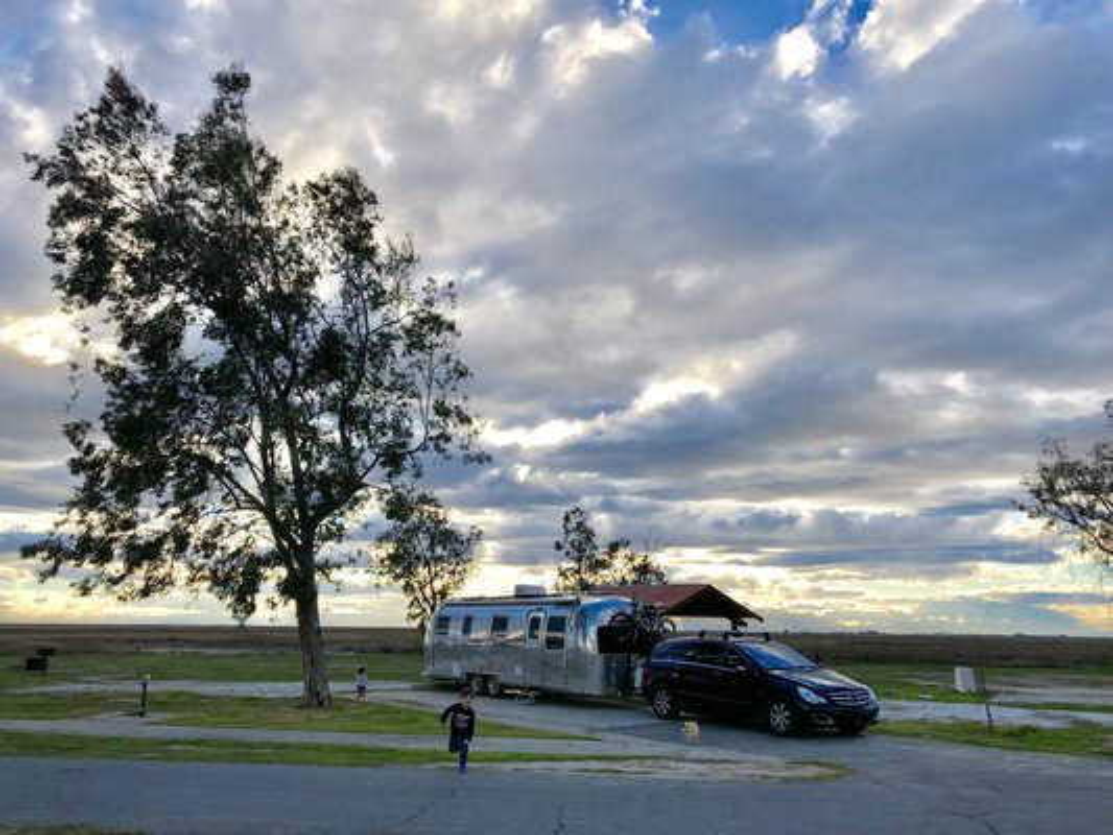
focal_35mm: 28
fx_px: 900
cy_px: 418
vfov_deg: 49.8
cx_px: 556
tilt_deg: +12.9
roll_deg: -0.4
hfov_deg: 63.4
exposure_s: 1/1245
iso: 20
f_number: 1.8
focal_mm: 4
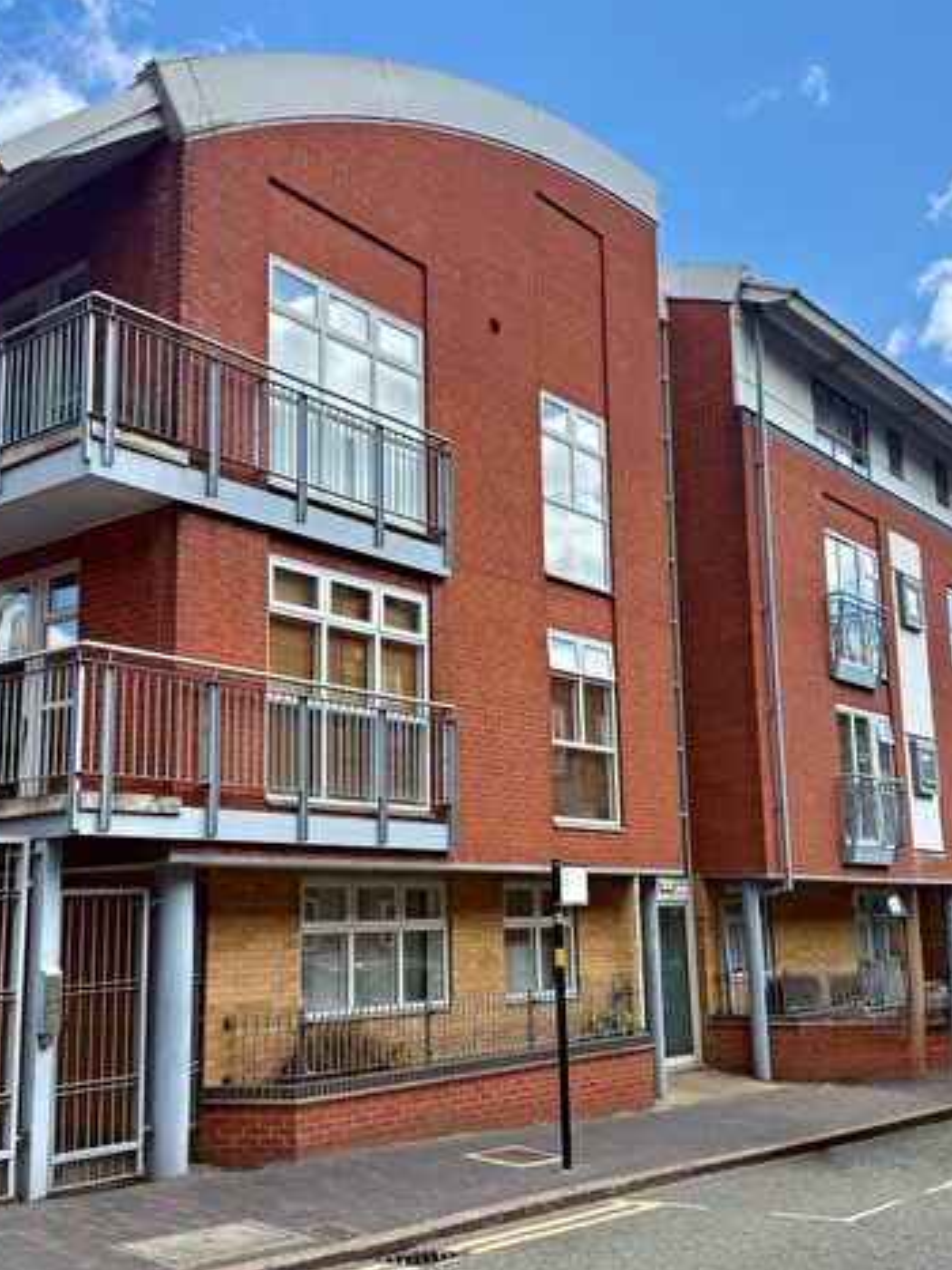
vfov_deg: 51.4
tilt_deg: +9.4
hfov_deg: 39.6
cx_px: 432
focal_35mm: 36
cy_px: 662
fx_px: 1321
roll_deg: +0.8
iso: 100
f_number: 1.78
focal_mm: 6.76
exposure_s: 1/2370
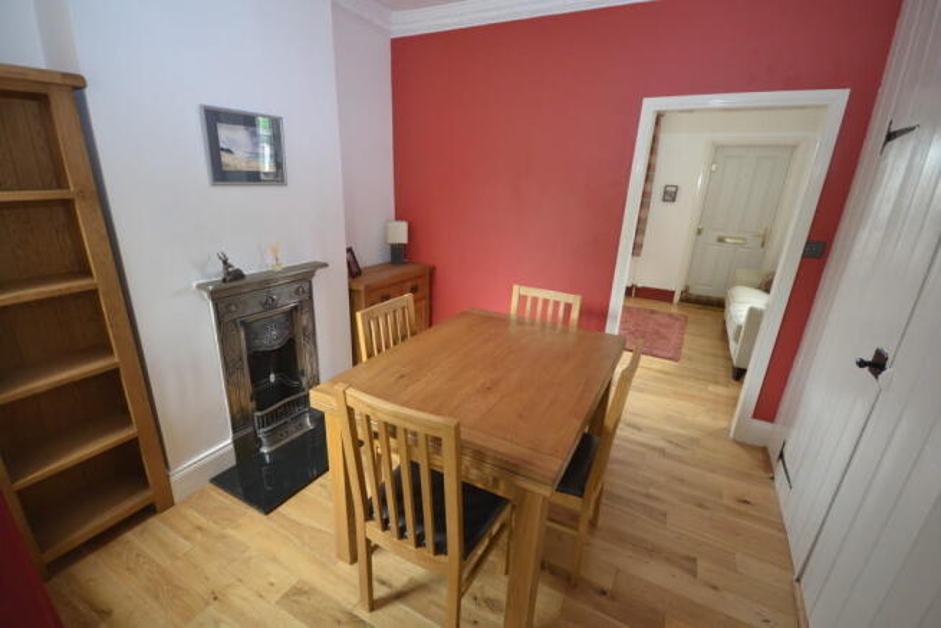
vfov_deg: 77.4
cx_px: 470
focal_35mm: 15
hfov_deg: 100.4
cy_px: 314
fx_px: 392
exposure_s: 1/30
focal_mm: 10
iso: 800
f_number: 4
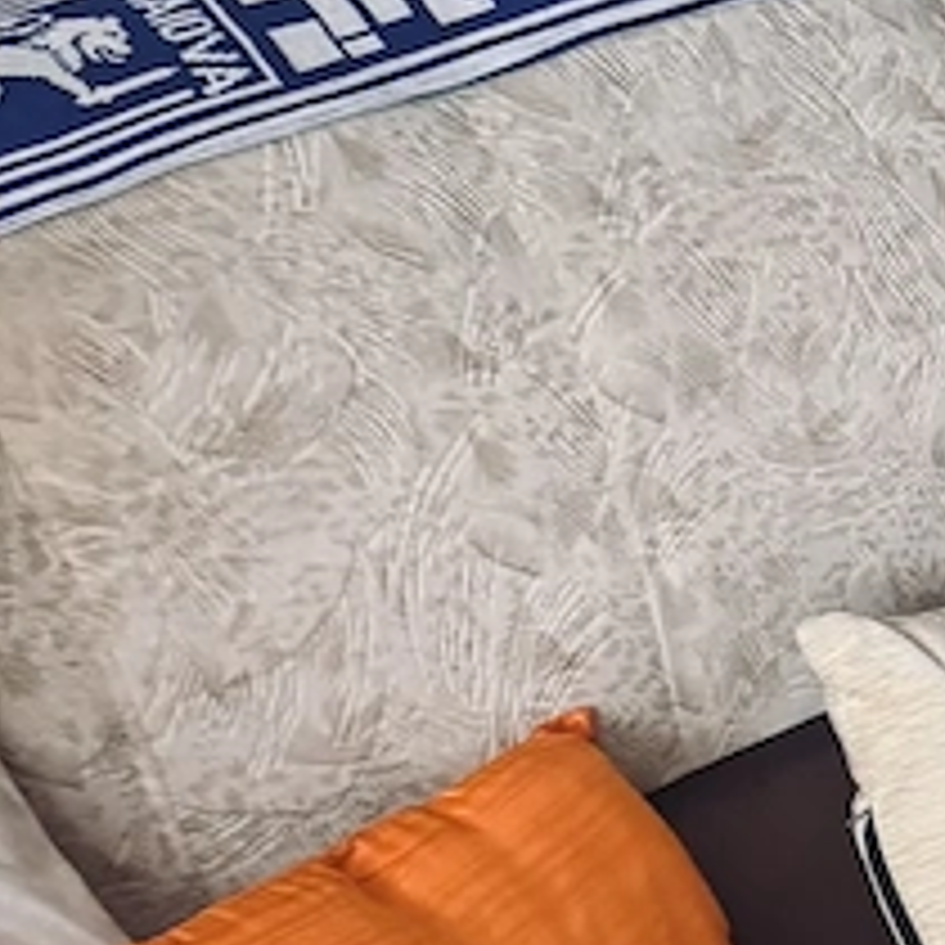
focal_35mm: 135
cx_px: 2246
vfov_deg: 12.9
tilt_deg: -18.0
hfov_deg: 11.0
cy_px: 306
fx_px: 4170
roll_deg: +0.7
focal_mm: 6.76
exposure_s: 1/60
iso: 500
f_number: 1.78
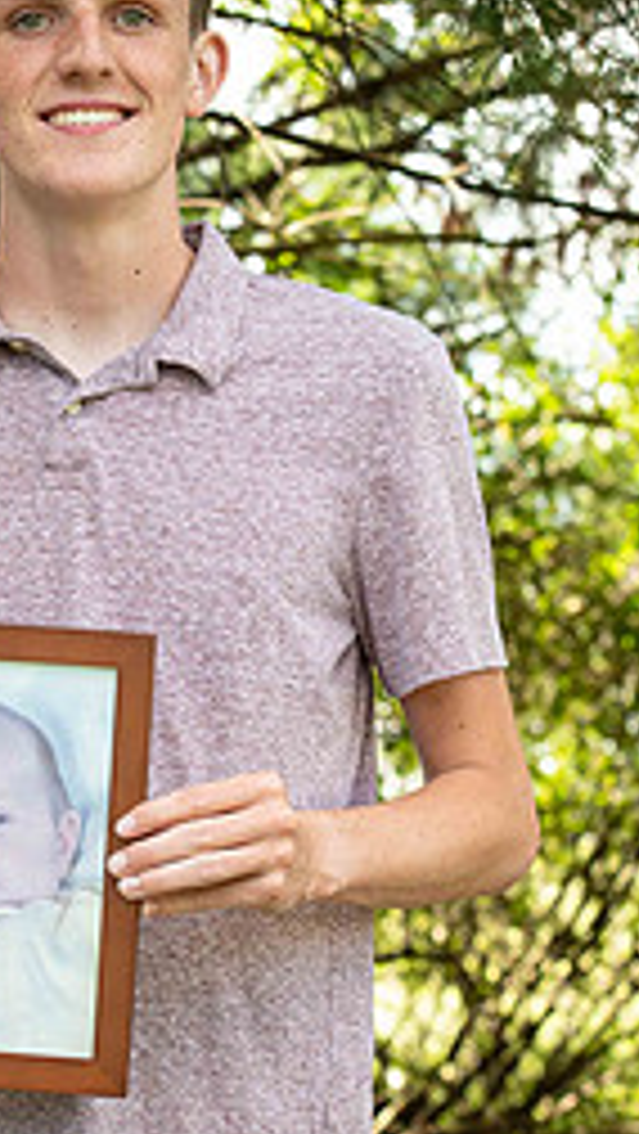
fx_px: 5084
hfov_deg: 7.2
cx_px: 90
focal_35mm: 169
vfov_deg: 12.7
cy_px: 628
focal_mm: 70
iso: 400
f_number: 5.6
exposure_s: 1/200
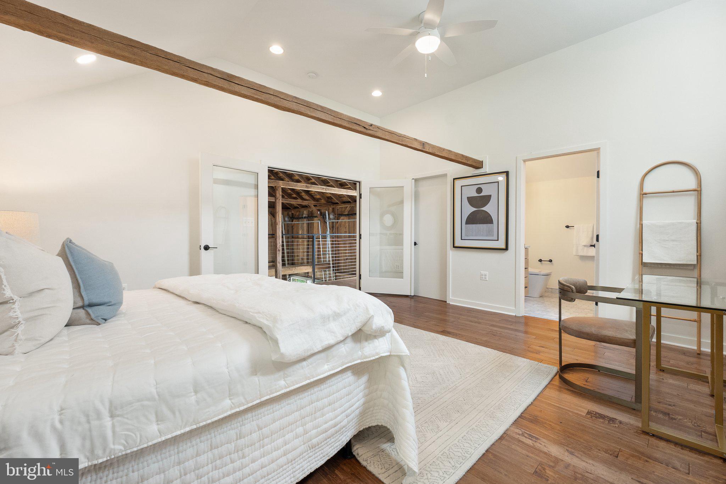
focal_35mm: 15
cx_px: 363
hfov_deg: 100.4
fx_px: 302
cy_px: 242
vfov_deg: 77.3
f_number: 8
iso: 800
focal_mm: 10
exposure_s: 1/4
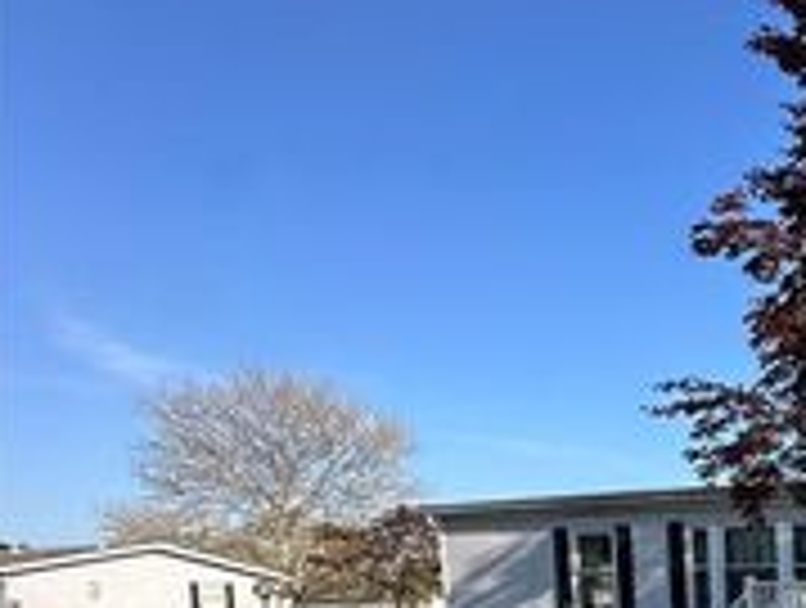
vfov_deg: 32.4
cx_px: 1112
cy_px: 673
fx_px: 910
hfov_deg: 32.1
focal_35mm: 39
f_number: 2.2
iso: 40
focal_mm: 2.22
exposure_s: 1/861
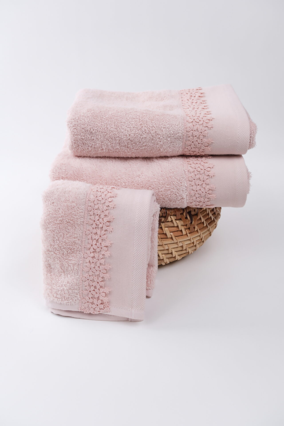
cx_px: 142
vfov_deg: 57.2
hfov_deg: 40.0
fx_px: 390
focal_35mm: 33
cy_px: 213
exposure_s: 1/60
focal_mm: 22.3
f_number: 8
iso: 250
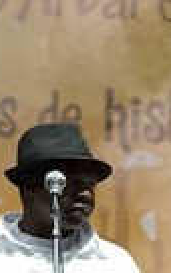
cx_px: 742
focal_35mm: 299
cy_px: 326
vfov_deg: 7.0
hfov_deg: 4.0
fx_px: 2229
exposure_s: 1/400
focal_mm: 50
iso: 3200
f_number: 2.8
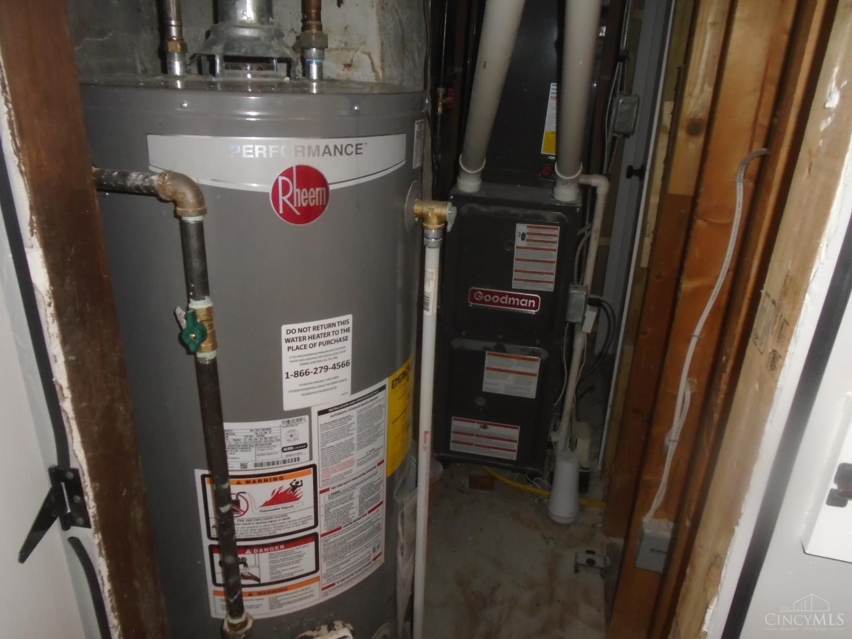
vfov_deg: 53.1
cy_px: 320
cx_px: 426
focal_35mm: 26
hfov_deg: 67.3
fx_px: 640
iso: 200
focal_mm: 4.6
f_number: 3.2
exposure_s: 1/30
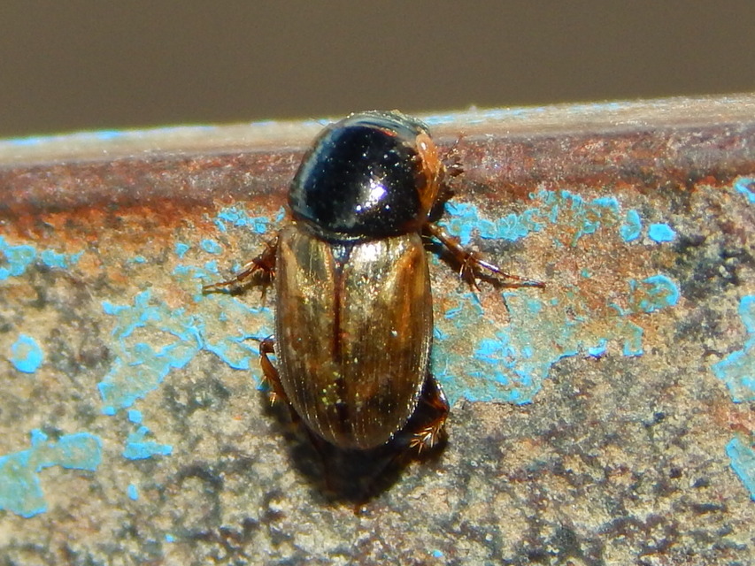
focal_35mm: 141
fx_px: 3076
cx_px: 378
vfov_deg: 10.5
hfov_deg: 14.0
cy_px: 283
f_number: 9.8
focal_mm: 25.3
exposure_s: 1/50
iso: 125
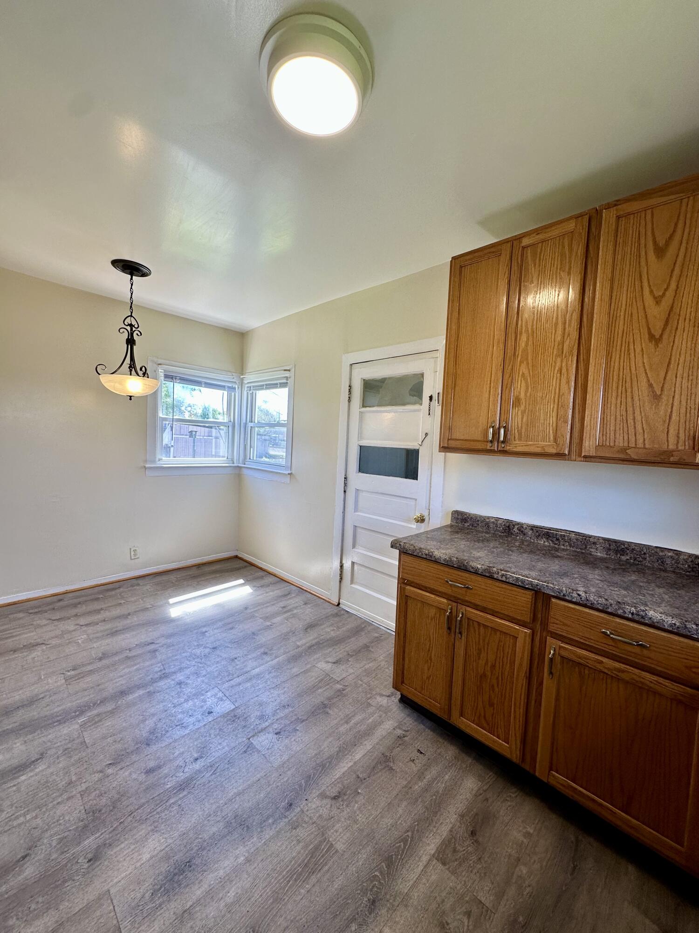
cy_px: 466
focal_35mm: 14
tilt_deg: -2.8
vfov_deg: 102.1
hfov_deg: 85.7
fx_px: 377
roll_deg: -3.6
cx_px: 350
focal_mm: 2.22
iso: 64
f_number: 2.2
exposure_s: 1/120
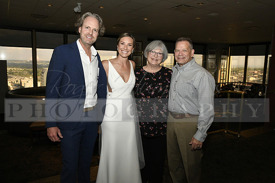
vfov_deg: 45.0
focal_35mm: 29
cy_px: 92
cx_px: 138
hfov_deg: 63.6
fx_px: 222
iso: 6400
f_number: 11
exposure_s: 1/60
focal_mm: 29
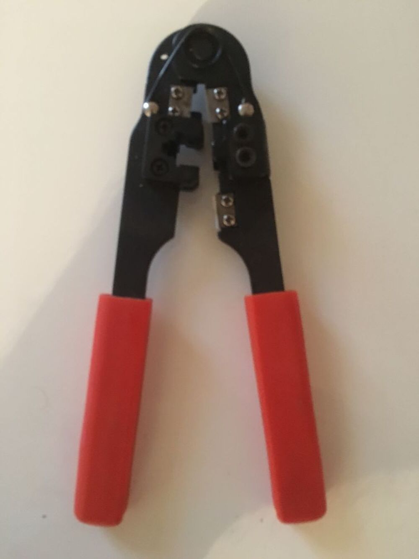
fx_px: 468
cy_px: 280
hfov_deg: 48.2
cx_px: 210
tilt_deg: -84.4
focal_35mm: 29
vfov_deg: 61.7
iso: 500
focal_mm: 4.15
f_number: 2.2
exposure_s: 1/17
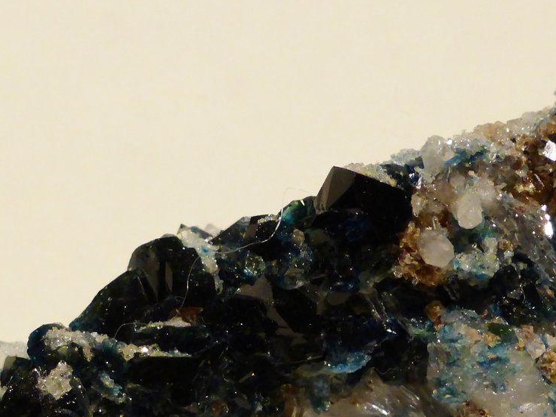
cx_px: 228
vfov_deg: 9.9
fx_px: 2409
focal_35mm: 150
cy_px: 329
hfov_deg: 13.2
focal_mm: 11.7
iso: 400
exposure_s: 1/50
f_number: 4.9
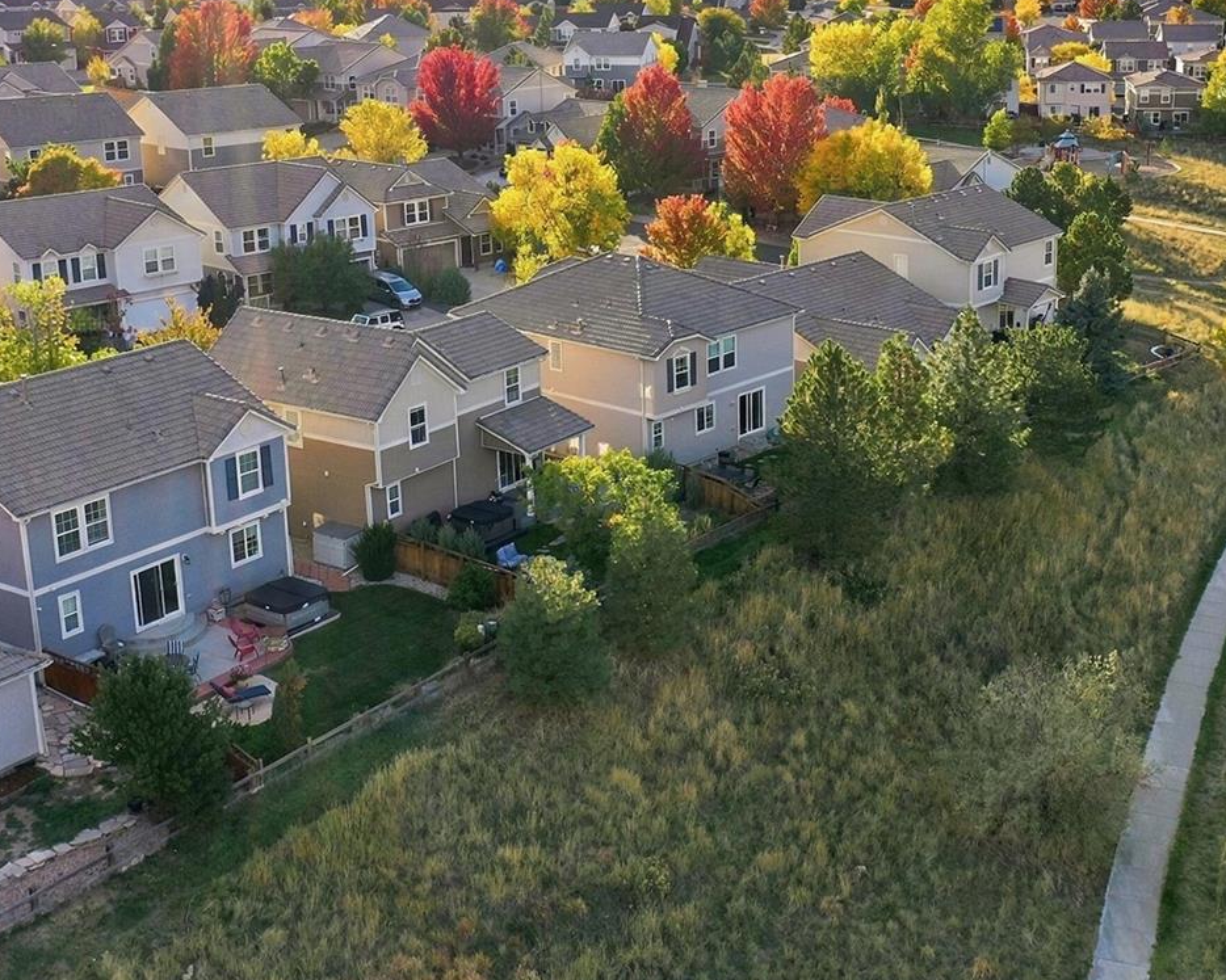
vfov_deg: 33.2
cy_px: 346
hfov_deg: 40.9
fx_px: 1633
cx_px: 768
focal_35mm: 45
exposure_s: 1/200
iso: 100
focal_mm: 10.3
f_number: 4.5
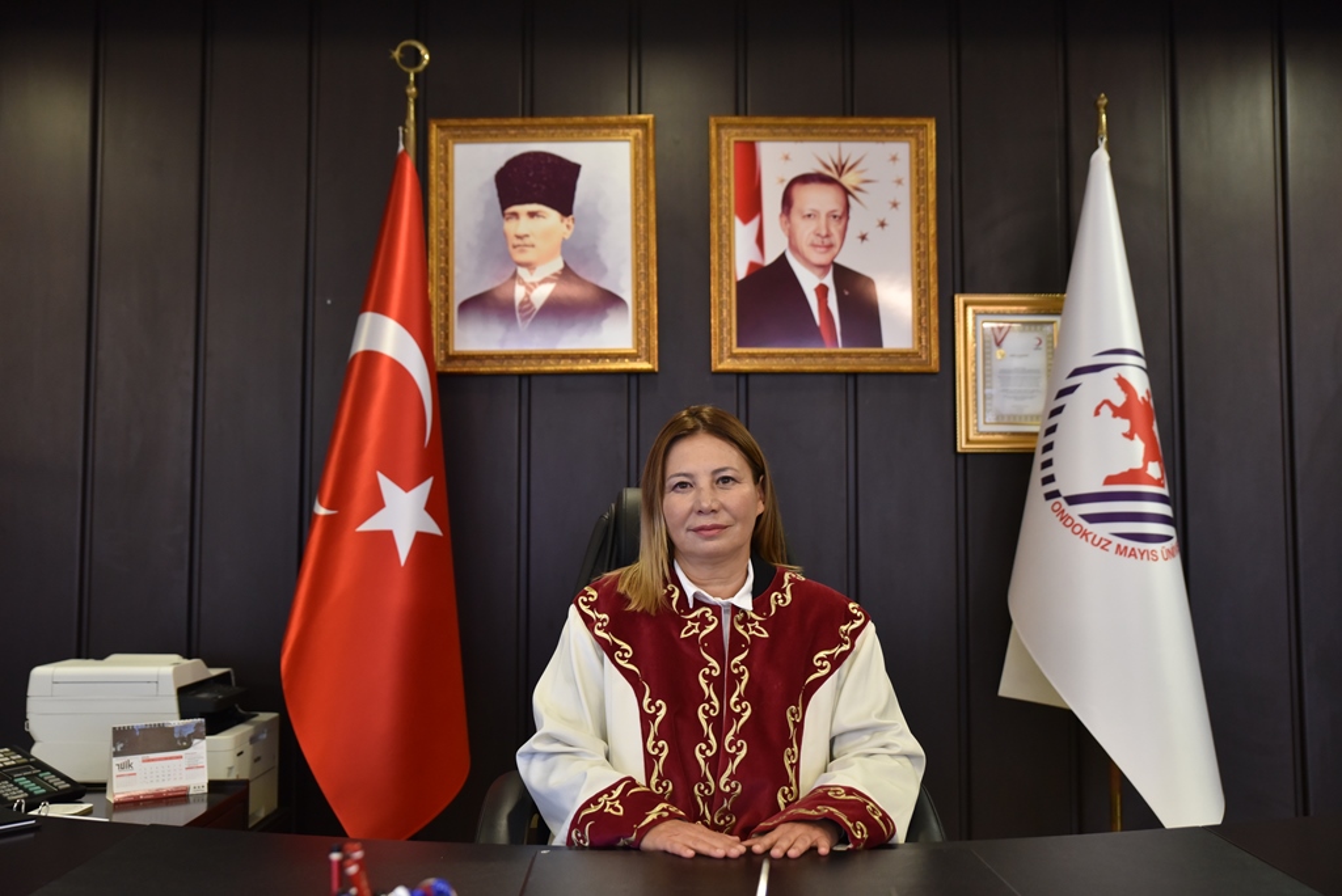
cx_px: 671
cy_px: 448
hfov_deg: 54.4
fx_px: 1305
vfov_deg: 37.9
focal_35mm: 35
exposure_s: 1/125
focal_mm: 35
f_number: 3.2
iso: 1600
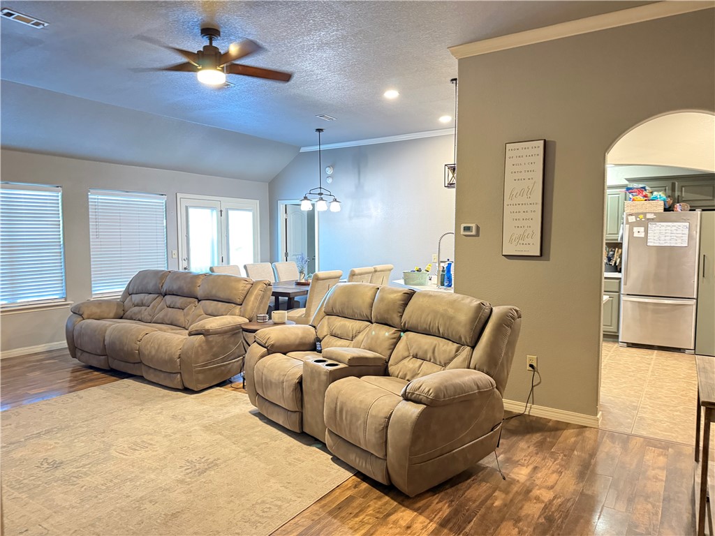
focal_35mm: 24
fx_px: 496
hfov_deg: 71.6
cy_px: 268
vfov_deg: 56.8
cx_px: 358
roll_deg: +0.6
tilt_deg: -3.5
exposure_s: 1/30
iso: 1000
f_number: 1.78
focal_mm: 6.76
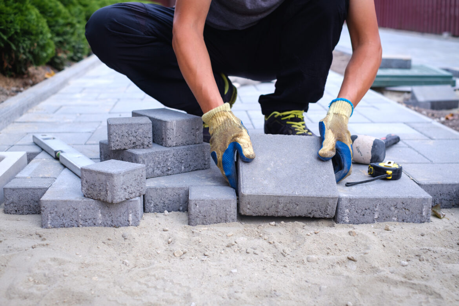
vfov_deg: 25.5
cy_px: 153
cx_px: 230
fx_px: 676
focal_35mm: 53
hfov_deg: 37.5
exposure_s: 1/30
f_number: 3.2
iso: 200
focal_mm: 35
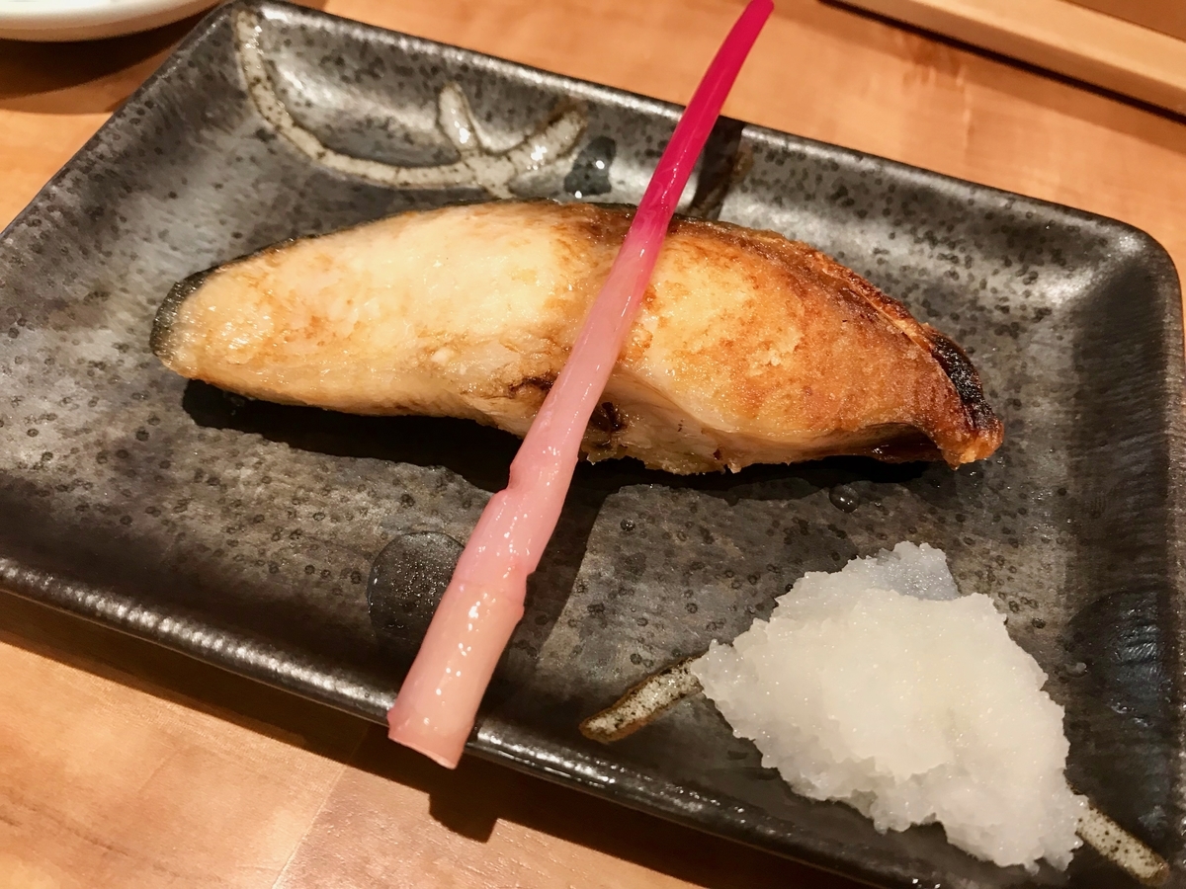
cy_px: 444
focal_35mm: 28
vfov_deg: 49.7
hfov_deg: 63.4
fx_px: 959
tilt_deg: -55.6
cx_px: 593
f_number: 1.8
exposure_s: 1/17
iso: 50
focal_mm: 3.99
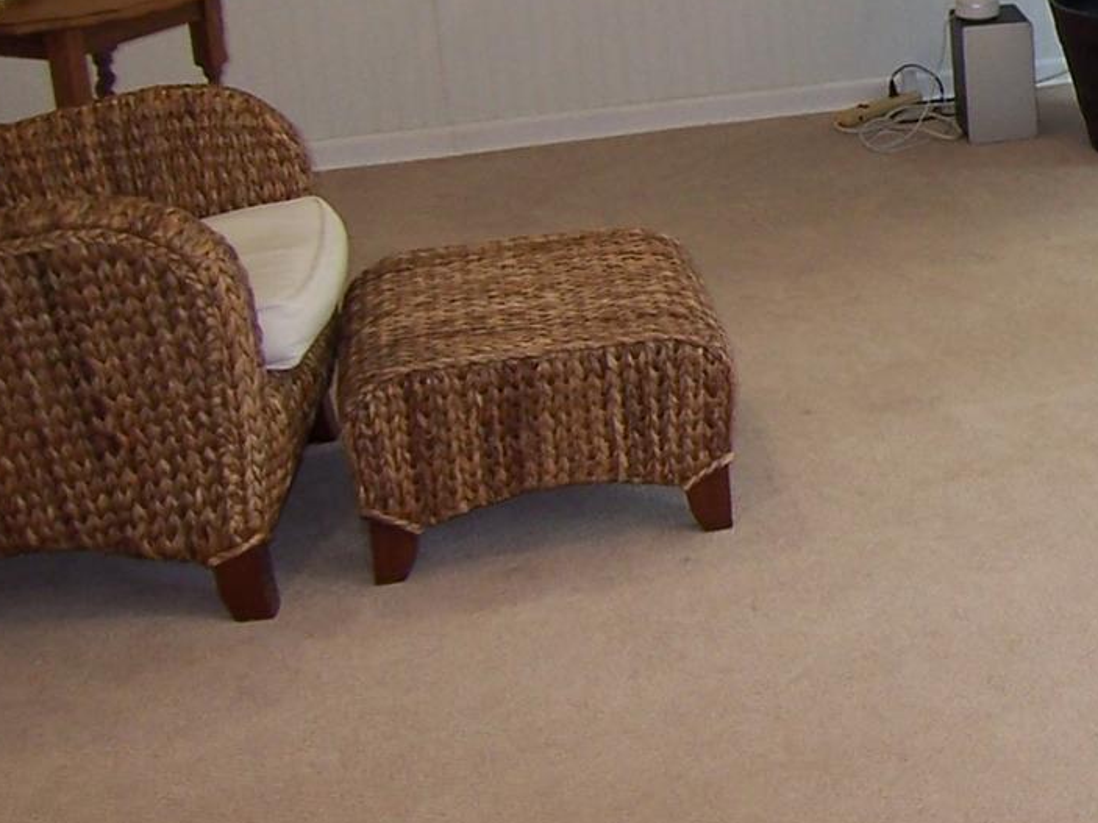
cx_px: 1453
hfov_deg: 24.9
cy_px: 109
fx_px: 2125
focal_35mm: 67
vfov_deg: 21.5
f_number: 2.8
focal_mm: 3.8
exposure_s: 1/40
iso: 64
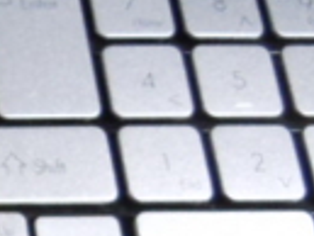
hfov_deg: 12.0
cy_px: 212
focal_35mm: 139
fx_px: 1262
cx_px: -382
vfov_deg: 10.6
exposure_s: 1/25
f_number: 3.5
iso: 400
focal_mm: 5.4
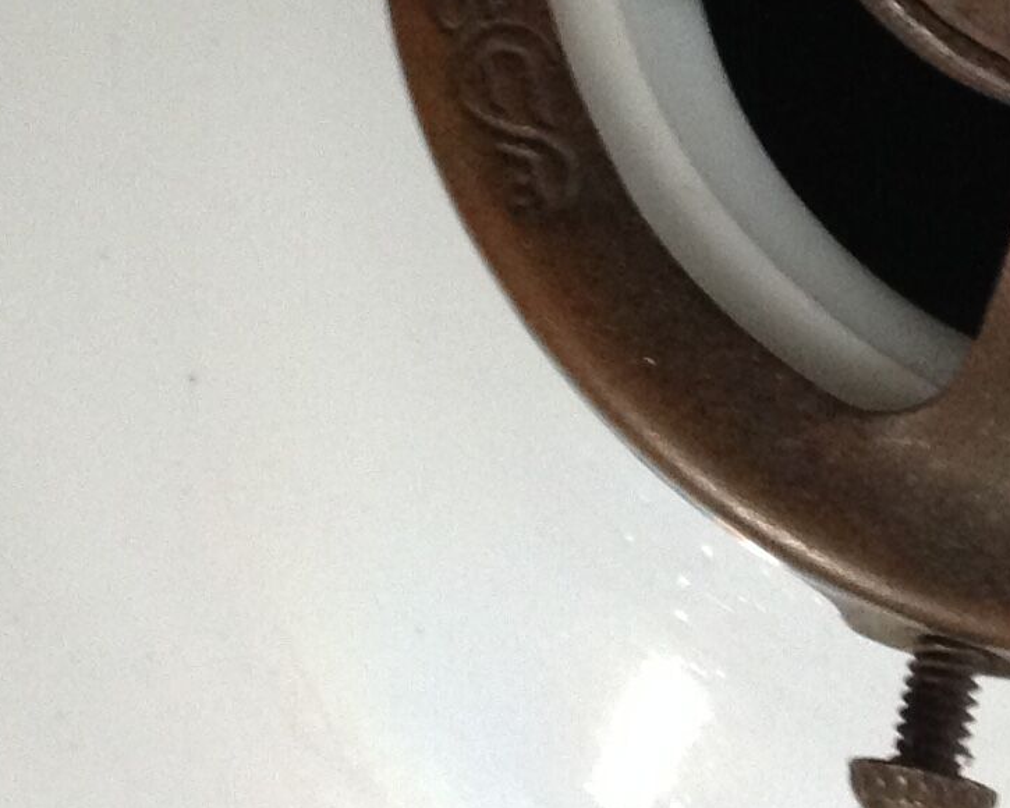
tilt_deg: -79.8
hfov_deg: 15.7
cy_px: -111
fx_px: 3647
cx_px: 637
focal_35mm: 122
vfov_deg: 12.4
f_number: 2.4
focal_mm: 4.28
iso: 250
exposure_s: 1/15
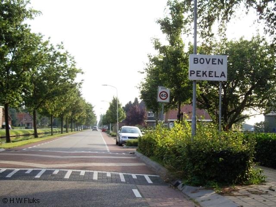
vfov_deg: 37.7
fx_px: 303
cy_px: 104
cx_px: 138
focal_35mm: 38
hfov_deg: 49.0
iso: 64
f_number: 2.8
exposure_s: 1/400
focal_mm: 7.9
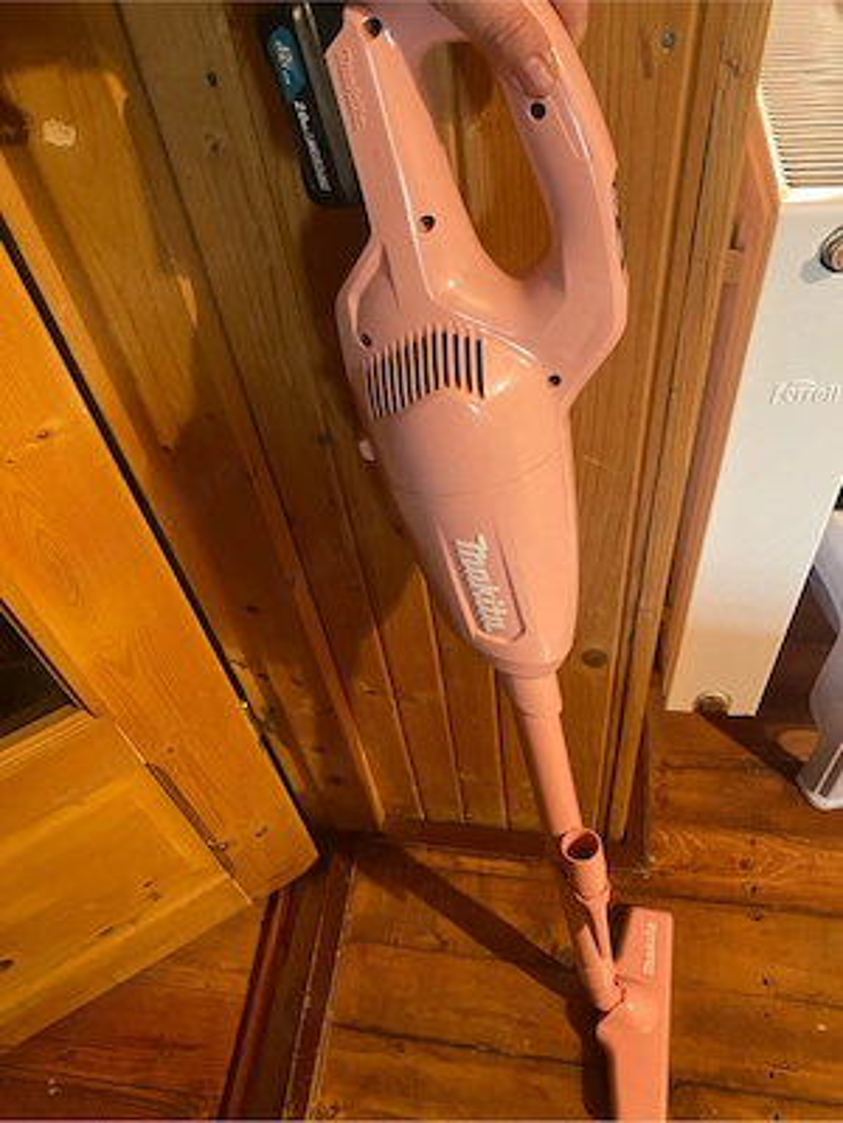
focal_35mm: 26
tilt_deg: -49.0
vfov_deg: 67.3
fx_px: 844
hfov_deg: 53.1
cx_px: 422
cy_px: 562
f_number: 1.8
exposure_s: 1/40
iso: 640
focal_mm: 4.25
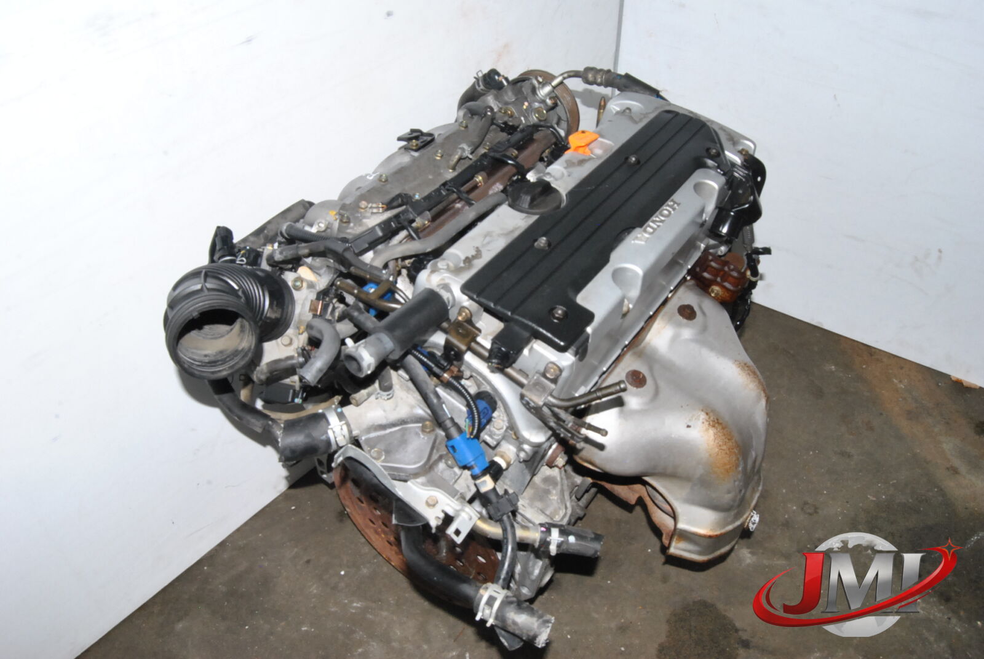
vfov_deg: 45.8
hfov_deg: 64.5
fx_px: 780
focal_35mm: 28
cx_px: 492
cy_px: 330
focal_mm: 19
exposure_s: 1/200
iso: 800
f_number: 18
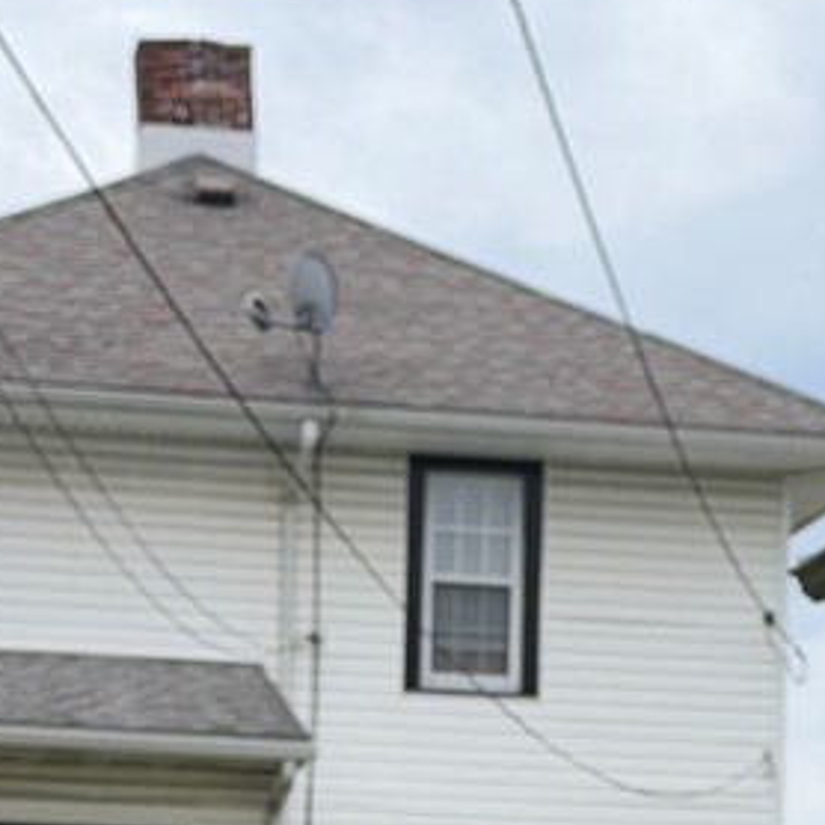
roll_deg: -1.5
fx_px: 4206
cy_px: 1332
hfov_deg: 11.2
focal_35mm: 156
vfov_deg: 10.7
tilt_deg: -1.7
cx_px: 549
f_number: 1.78
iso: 100
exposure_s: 1/1429
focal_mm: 6.76
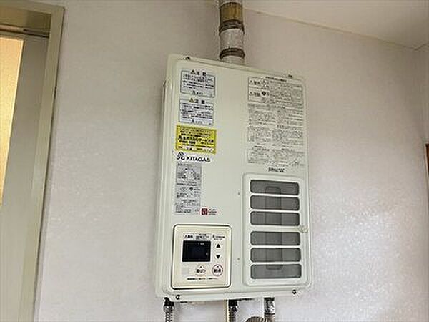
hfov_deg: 67.3
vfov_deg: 53.1
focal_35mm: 26
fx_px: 322
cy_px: 161
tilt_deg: +11.1
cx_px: 214
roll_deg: +0.2
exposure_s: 1/50
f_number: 1.6
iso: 125
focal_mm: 5.1
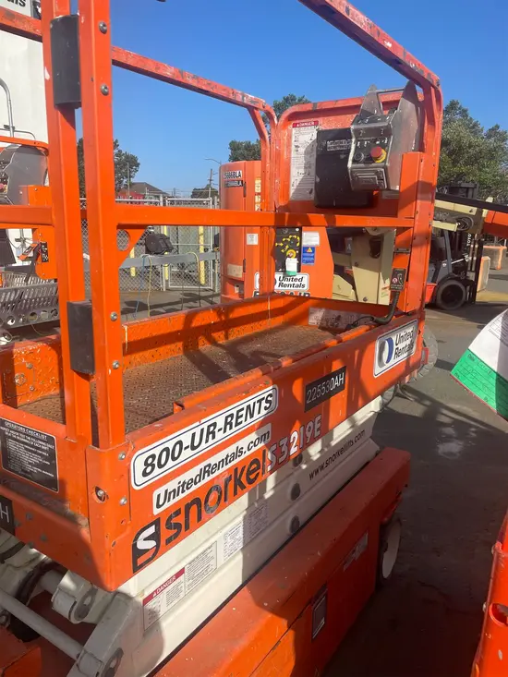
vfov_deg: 67.3
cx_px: 254
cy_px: 338
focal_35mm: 26
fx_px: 509
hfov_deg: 53.1
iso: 32
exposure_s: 1/4464
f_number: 1.6
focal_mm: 4.2
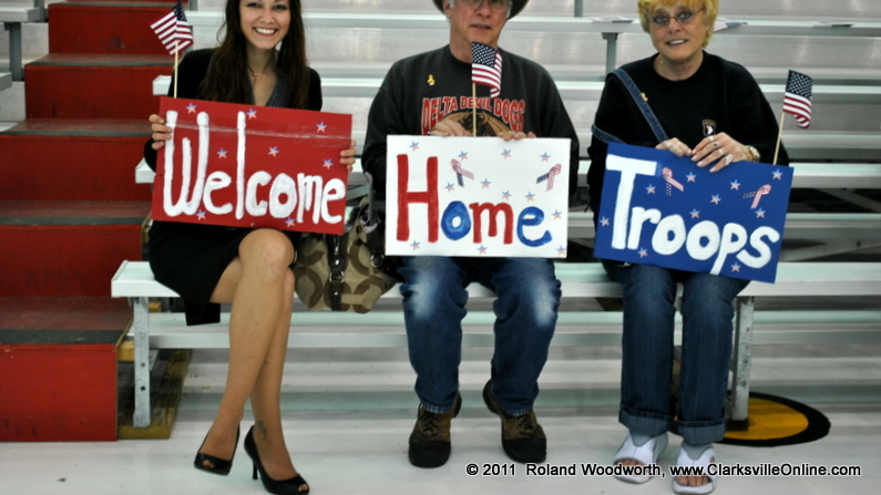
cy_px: 200
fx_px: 1331
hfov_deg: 36.6
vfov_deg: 21.1
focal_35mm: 57
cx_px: 440
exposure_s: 1/60
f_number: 5
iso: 200
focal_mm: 36
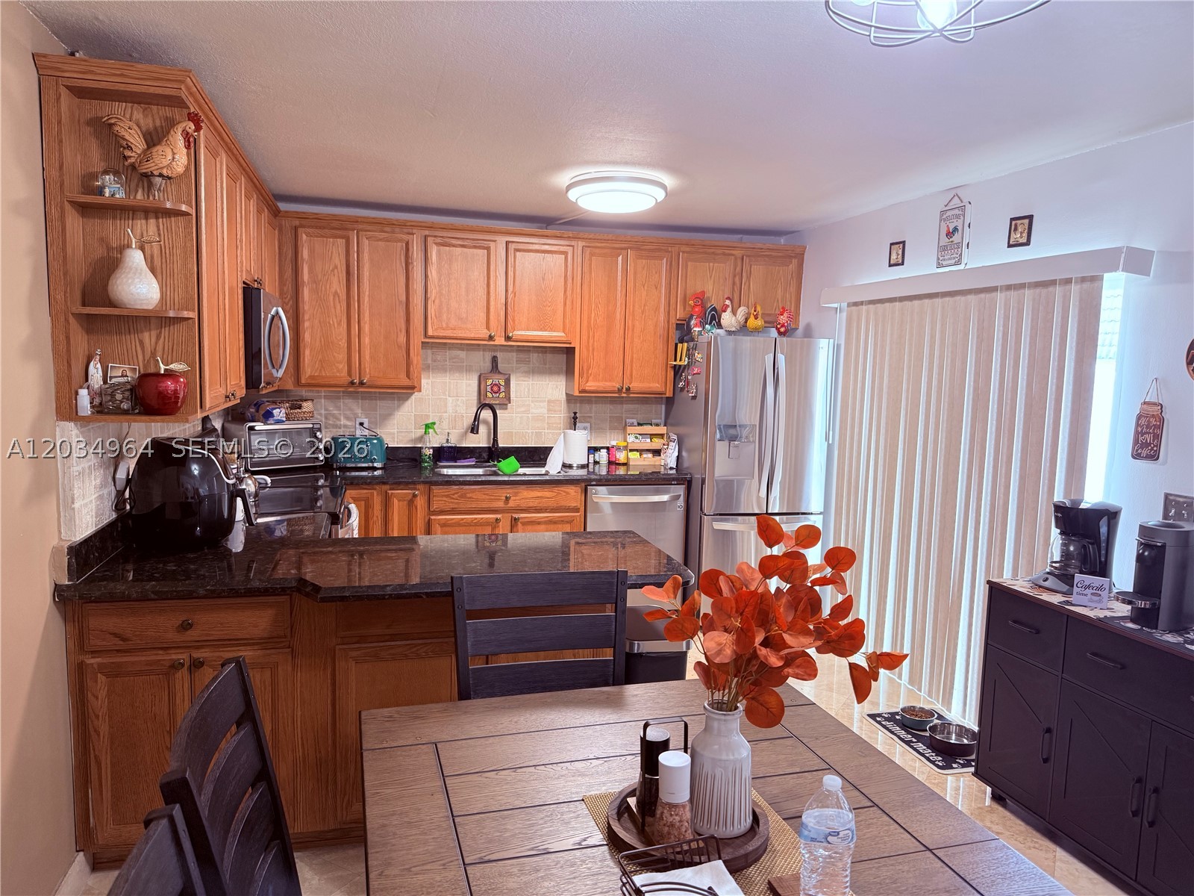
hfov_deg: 71.6
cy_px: 448
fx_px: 828
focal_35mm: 24
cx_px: 597
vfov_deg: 56.8
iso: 160
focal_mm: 6.76
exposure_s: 1/60
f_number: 1.78
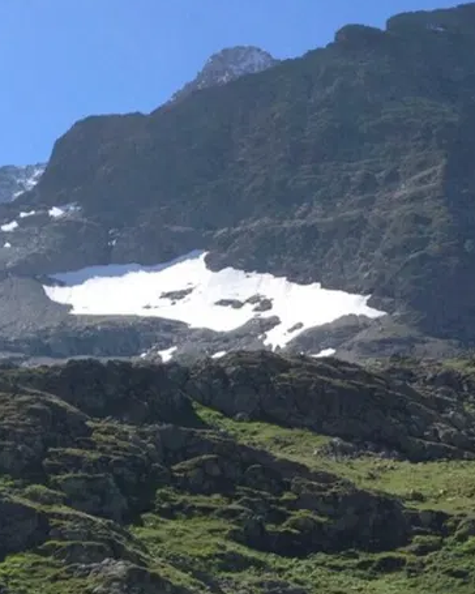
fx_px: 1494
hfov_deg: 17.8
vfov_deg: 22.3
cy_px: 449
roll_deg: +1.2
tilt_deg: +13.1
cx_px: 421
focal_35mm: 85
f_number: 2.4
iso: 50
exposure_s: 1/1130
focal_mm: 4.12
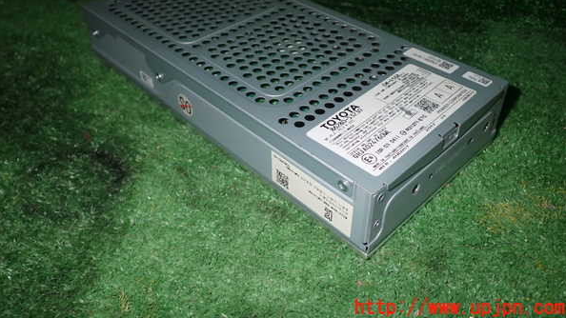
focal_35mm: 33
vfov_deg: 35.3
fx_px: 495
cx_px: 284
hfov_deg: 59.5
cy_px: 106
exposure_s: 1/30
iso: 200
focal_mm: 5.4
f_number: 6.3
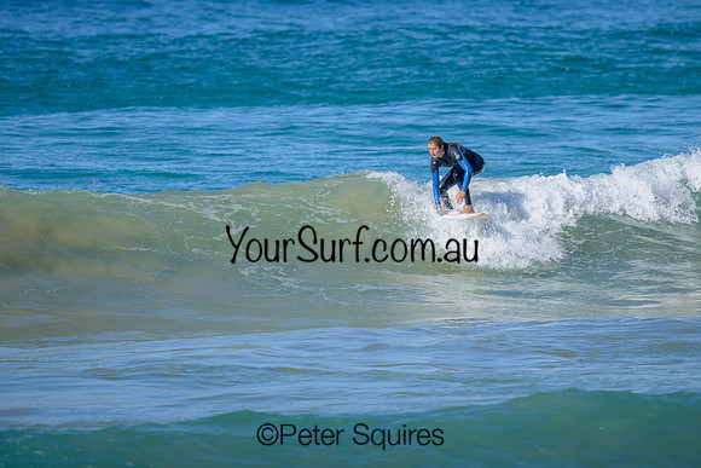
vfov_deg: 1.3
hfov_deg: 1.9
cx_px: 340
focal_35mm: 1099
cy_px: 177
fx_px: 21404
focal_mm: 800
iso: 320
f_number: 6.3
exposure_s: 1/2000
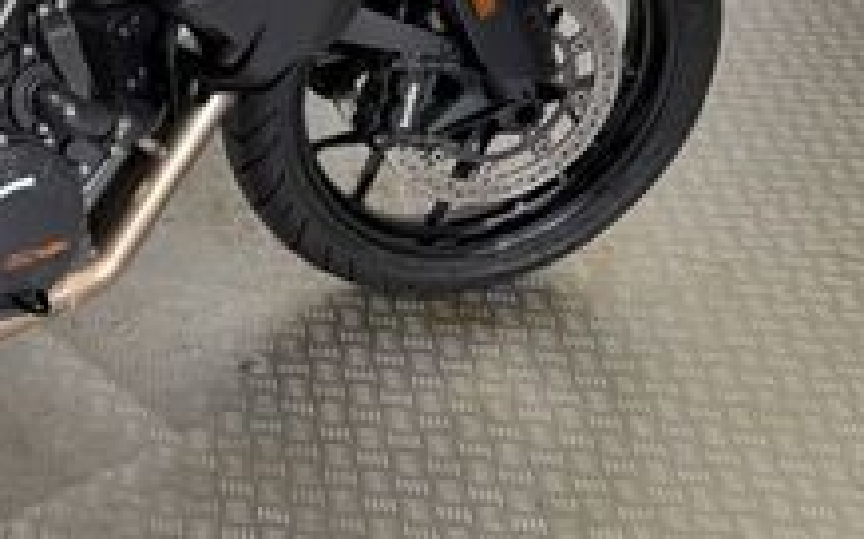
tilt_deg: -24.8
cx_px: -273
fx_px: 1906
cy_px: -95
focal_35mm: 81
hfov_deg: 22.7
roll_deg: +0.9
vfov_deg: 15.5
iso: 100
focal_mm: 5.96
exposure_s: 1/100
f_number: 1.6
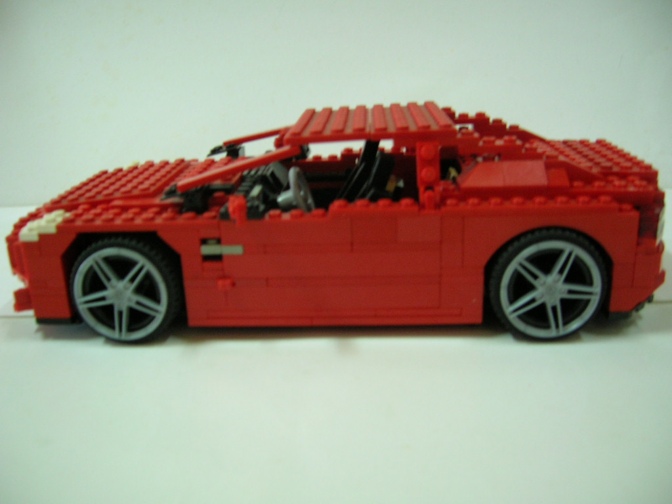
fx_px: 660
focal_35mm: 34
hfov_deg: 54.0
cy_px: 252
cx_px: 336
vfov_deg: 41.8
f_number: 2.9
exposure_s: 1/4
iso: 84
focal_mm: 5.7
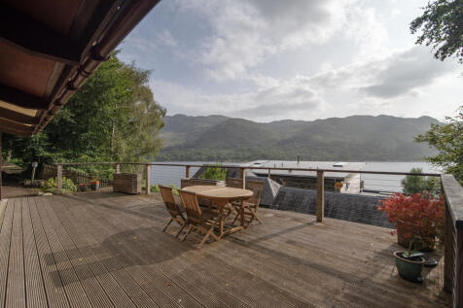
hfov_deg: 96.8
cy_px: 154
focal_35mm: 16
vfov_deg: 73.7
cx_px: 232
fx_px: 206
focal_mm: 16
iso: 320
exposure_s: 1/3200
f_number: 5.6
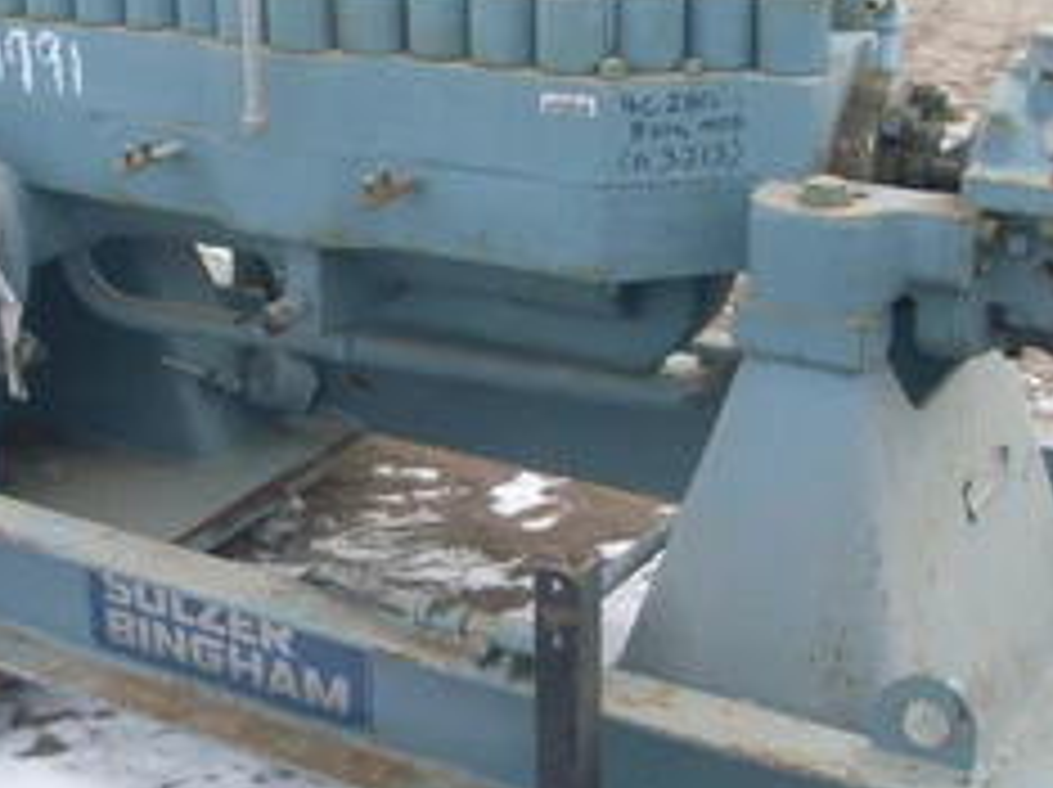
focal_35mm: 65
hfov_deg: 29.8
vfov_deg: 22.5
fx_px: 1975
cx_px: 450
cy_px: 401
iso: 80
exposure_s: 1/90
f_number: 7.7
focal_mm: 6.3
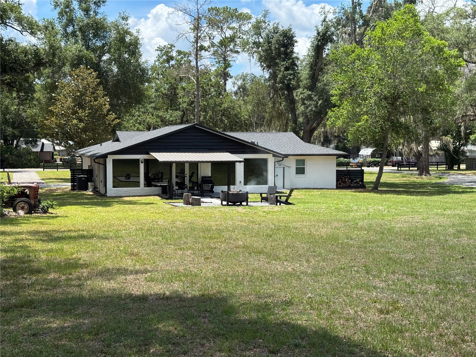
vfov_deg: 30.3
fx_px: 660
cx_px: 238
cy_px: 178
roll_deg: -0.6
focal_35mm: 48
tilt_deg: -3.9
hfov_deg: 39.7
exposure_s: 1/1818
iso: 64
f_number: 1.78
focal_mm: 6.76
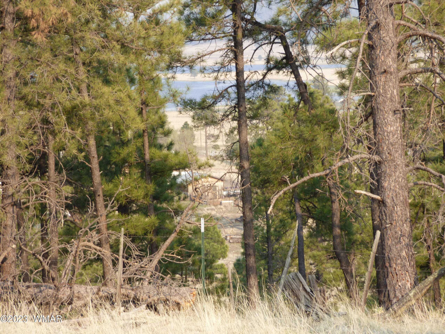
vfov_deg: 11.0
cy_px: 167
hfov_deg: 14.6
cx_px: 222
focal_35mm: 135
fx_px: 1735
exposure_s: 1/160
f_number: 5.3
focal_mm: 24.17
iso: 100
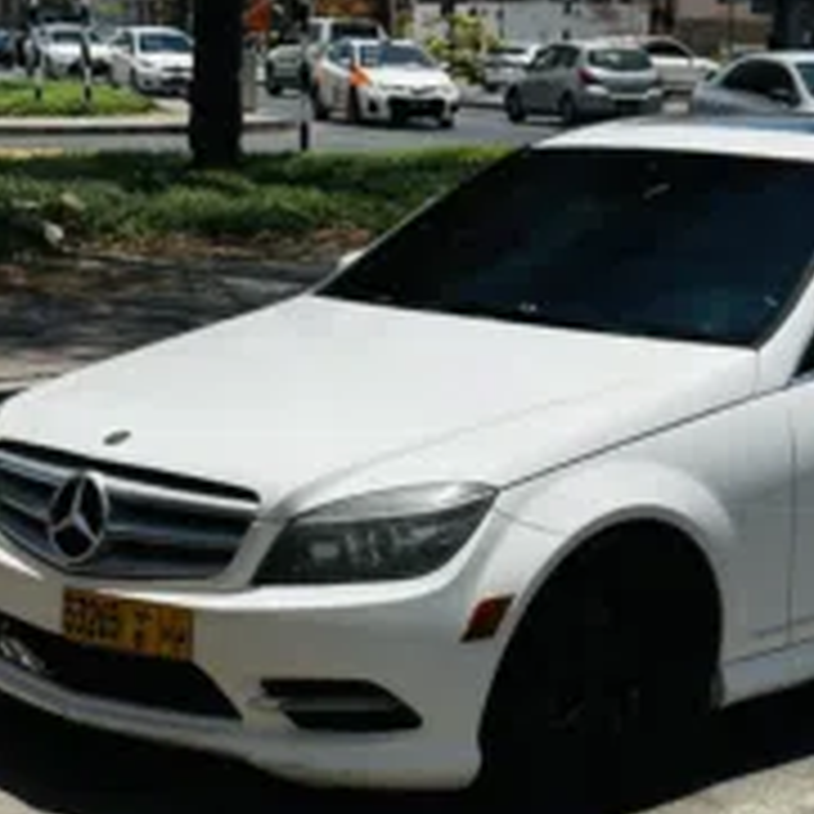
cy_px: 553
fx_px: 2501
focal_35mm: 94
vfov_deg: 18.4
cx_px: 522
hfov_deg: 18.5
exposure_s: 1/6211
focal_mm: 6.86
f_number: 1.78
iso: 64
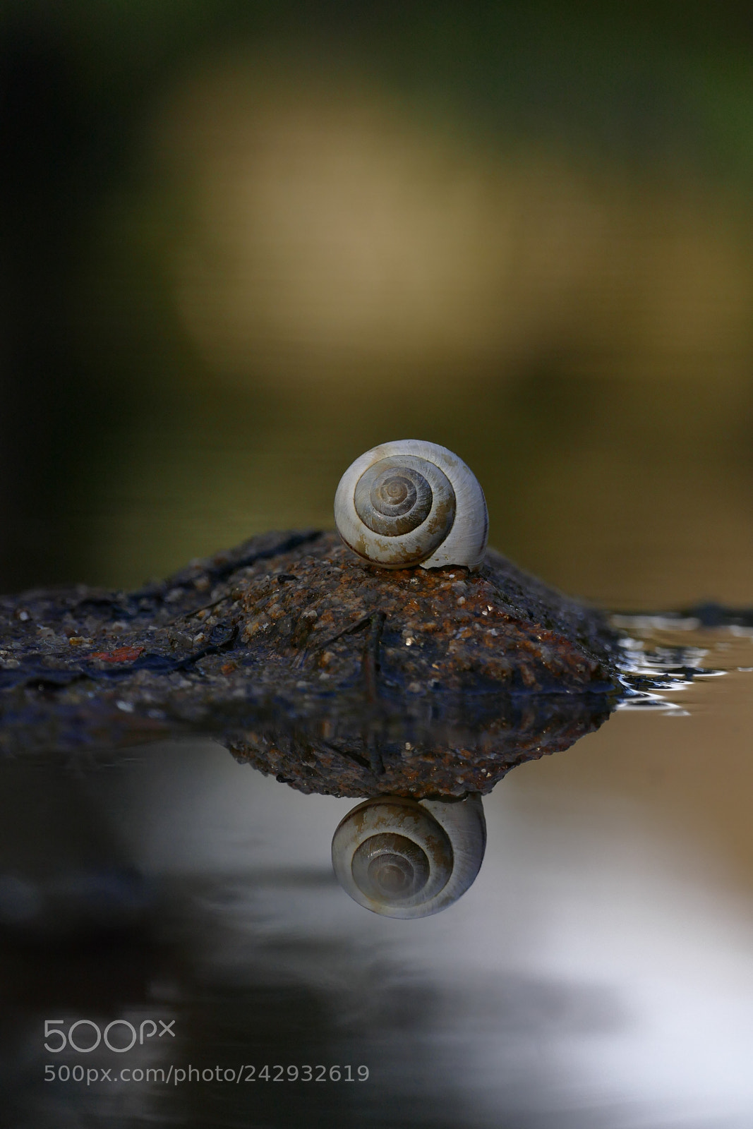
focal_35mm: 396
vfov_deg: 5.2
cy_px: 564
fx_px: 12421
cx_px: 376
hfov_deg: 3.5
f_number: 4.5
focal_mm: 144.27
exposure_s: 1/800
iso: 200
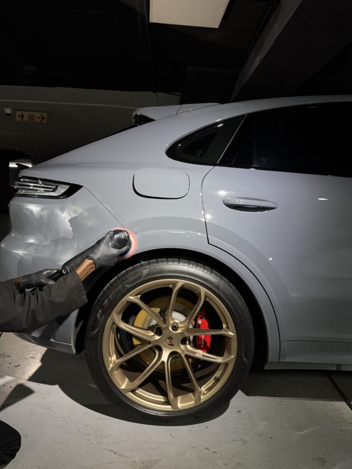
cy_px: 234
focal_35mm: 24
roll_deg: -2.3
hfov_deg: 56.8
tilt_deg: -5.9
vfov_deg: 71.6
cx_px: 176
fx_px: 325
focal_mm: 6.76
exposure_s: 1/121
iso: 64
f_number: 1.78
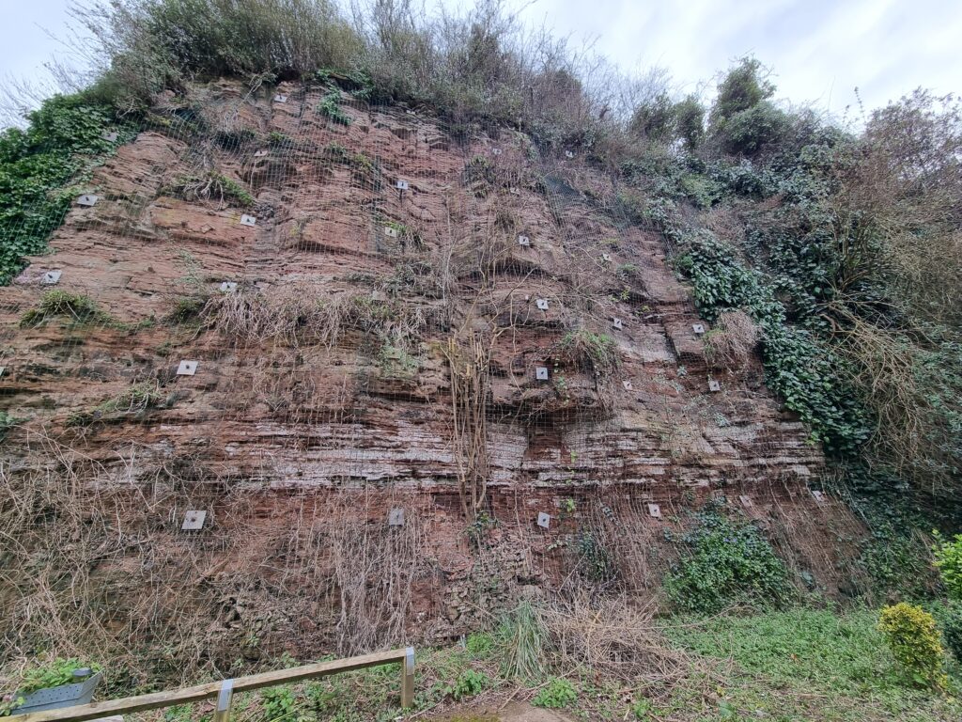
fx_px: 361
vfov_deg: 89.9
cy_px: 361
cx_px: 481
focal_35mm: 13
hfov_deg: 106.2
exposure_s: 1/449
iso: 50
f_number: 2.2
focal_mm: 2.2
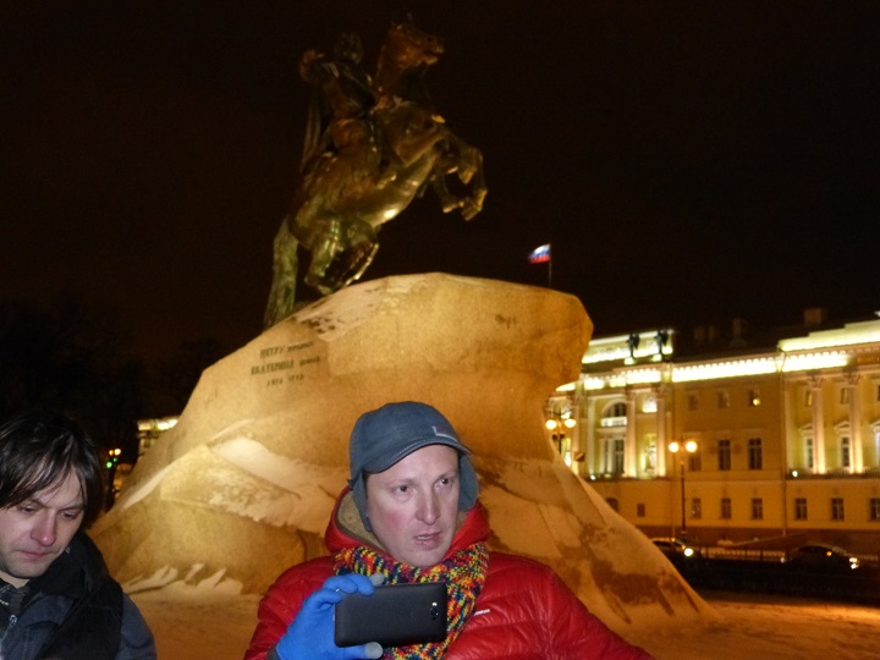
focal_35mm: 40
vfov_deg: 36.0
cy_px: 330
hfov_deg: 46.8
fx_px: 1017
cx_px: 440
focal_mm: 7
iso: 800
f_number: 3.1
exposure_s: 1/60
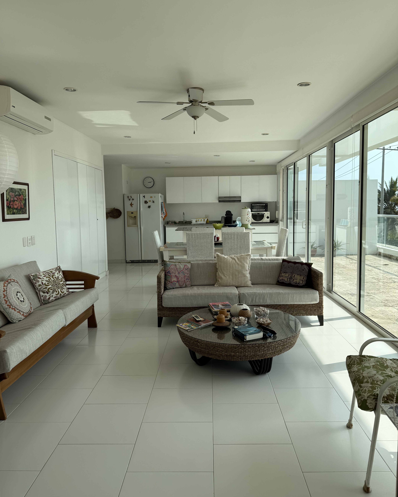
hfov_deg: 56.8
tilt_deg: -4.6
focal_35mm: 25
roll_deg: +1.0
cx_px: 199
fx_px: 368
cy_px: 240
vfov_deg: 68.1
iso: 80
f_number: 1.78
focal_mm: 6.76
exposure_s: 1/3021
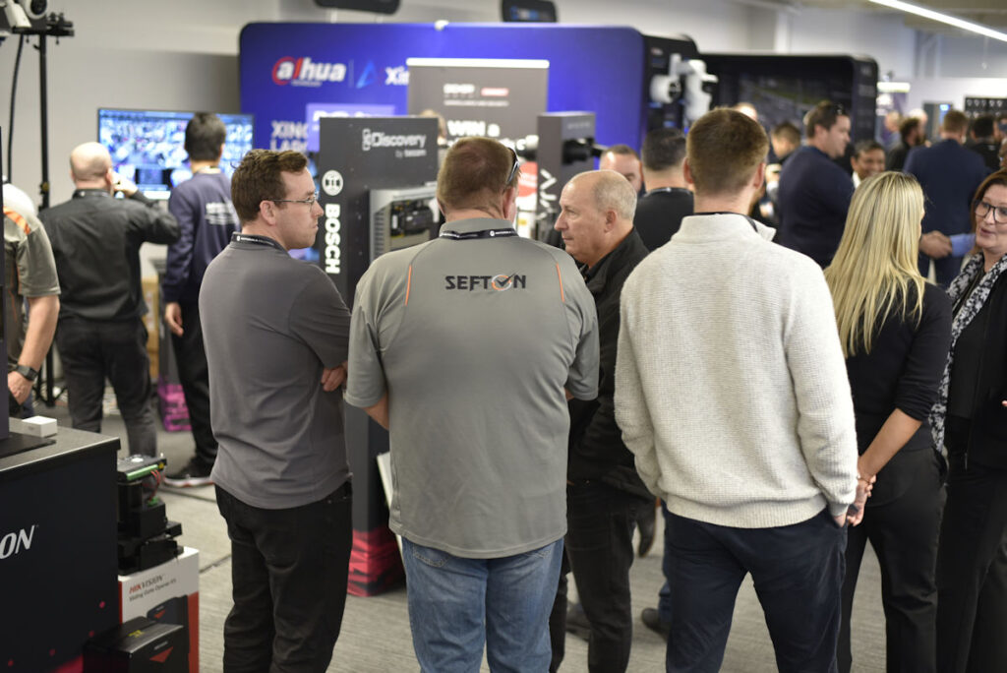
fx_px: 1399
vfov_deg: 27.0
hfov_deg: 39.6
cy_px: 336
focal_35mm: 50
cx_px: 504
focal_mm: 50
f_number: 2.2
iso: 800
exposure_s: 1/60
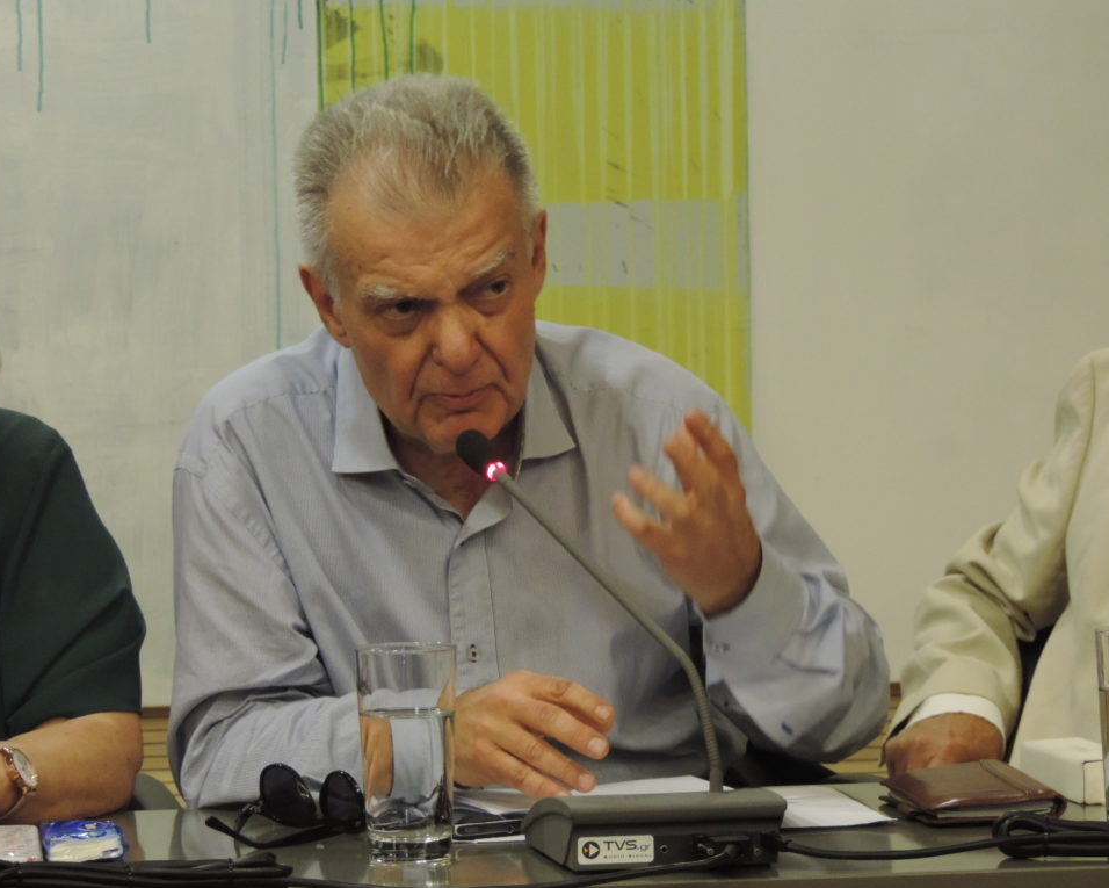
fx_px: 5318
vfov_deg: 9.5
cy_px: 445
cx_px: 524
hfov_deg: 11.9
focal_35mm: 162
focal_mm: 27.6
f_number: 4.4
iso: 720
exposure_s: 1/30
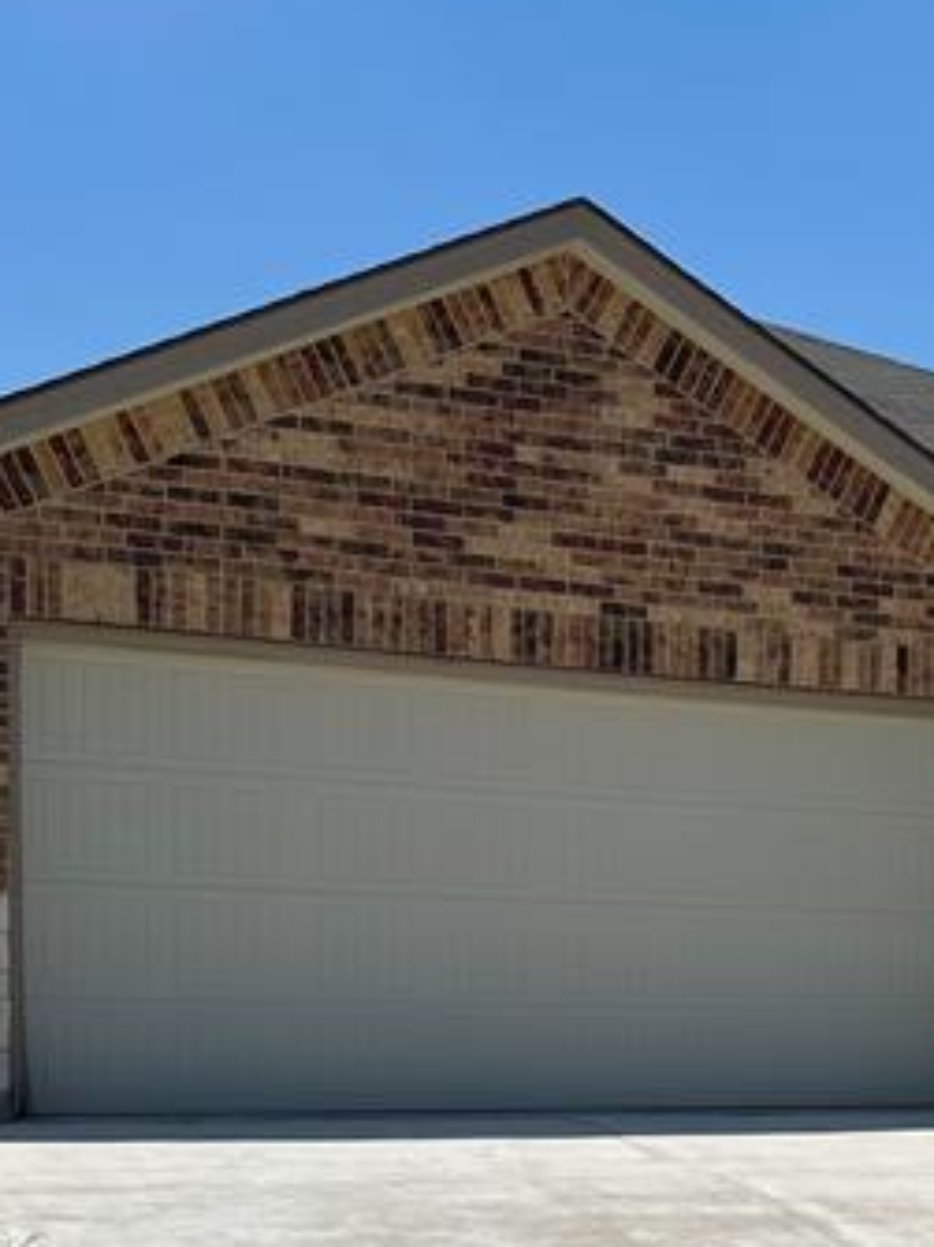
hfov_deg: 25.9
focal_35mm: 55
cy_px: 1083
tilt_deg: -2.9
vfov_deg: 33.4
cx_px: 800
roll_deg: -2.3
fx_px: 1980
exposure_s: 1/13699
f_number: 1.78
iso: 80
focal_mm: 6.86
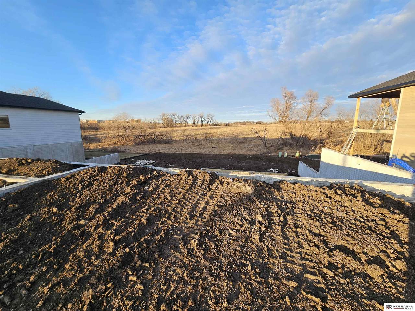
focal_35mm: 13
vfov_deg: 89.9
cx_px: 208
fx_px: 156
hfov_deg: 106.2
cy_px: 156
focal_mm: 2.2
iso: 50
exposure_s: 1/479
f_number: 2.2
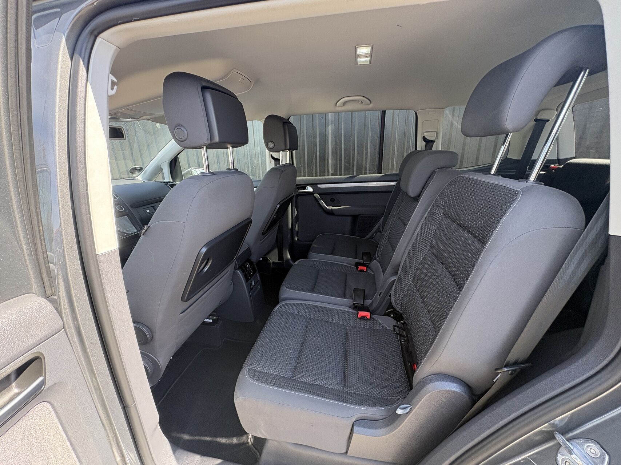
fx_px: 251
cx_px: 310
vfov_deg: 85.7
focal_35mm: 14
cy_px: 232
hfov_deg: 102.1
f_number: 2.2
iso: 100
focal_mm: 2.22
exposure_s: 1/99
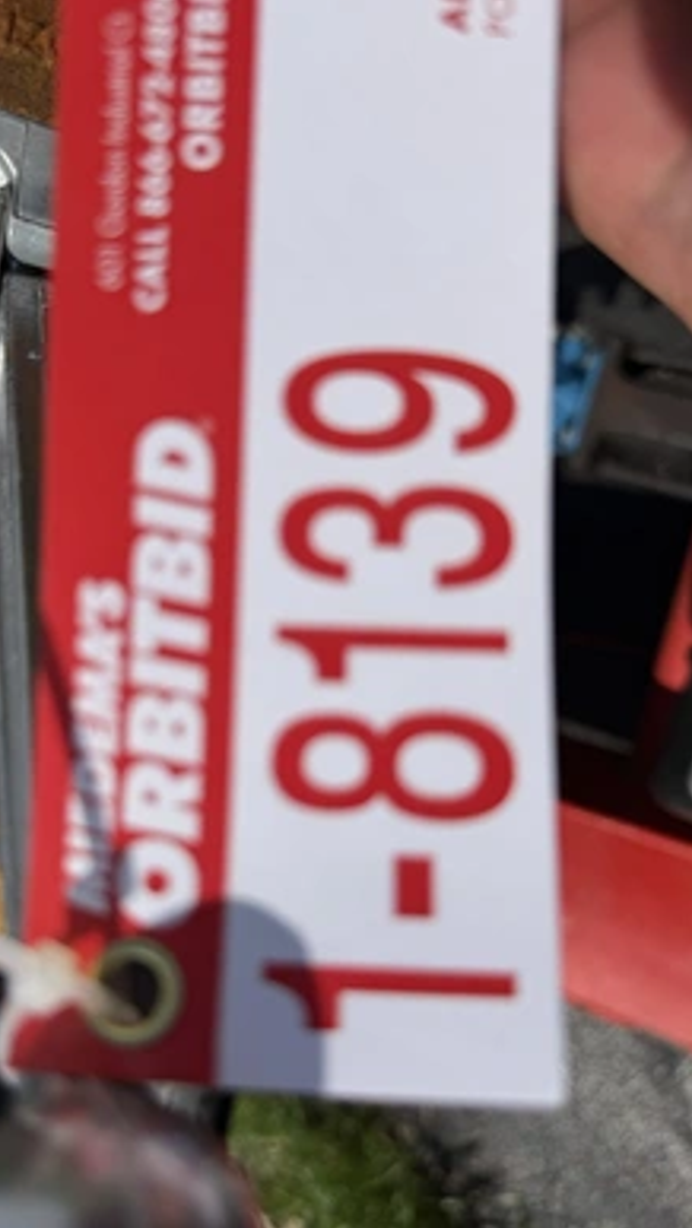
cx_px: 283
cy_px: 622
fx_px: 880
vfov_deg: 69.8
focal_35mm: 27
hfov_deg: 42.8
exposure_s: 1/14286
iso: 80
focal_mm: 6.76
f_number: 1.78
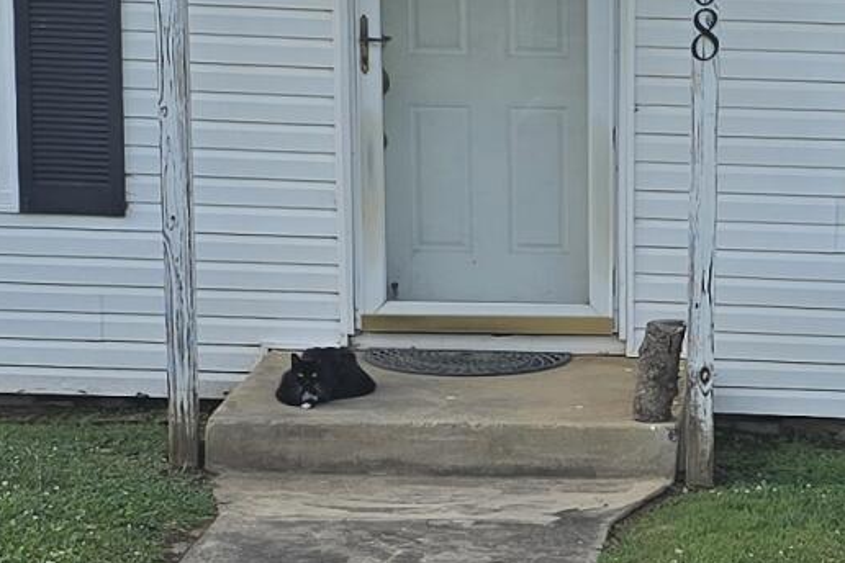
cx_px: 694
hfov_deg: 14.7
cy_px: 475
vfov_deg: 9.8
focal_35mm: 139
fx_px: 3262
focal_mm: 6.3
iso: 12
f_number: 1.7
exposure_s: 1/533
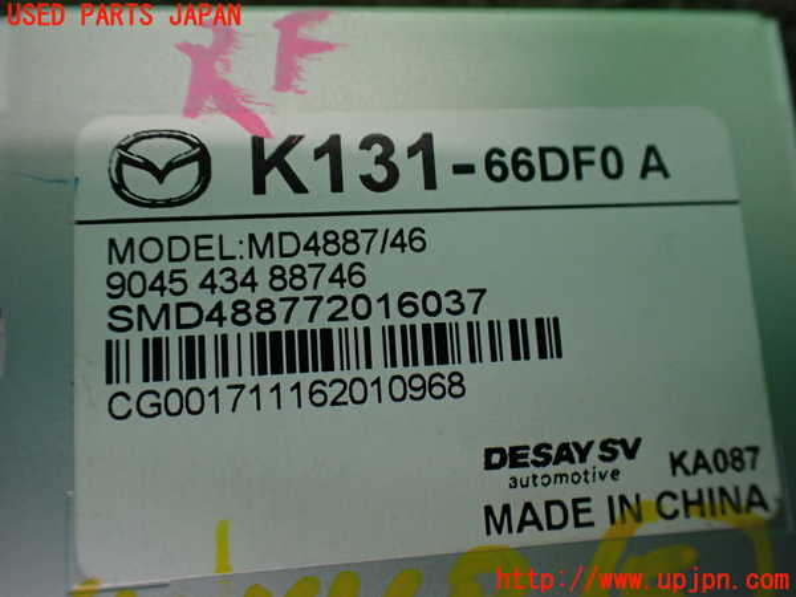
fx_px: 690
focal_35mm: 30
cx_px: 398
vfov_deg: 46.8
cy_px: 298
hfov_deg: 60.0
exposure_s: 1/125
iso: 400
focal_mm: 5.4
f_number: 2.3
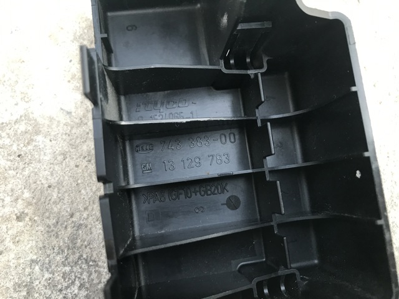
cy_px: 150
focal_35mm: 28
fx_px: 322
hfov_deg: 63.5
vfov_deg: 49.7
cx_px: 200
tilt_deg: -80.2
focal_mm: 3.99
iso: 32
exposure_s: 1/33
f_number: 1.8
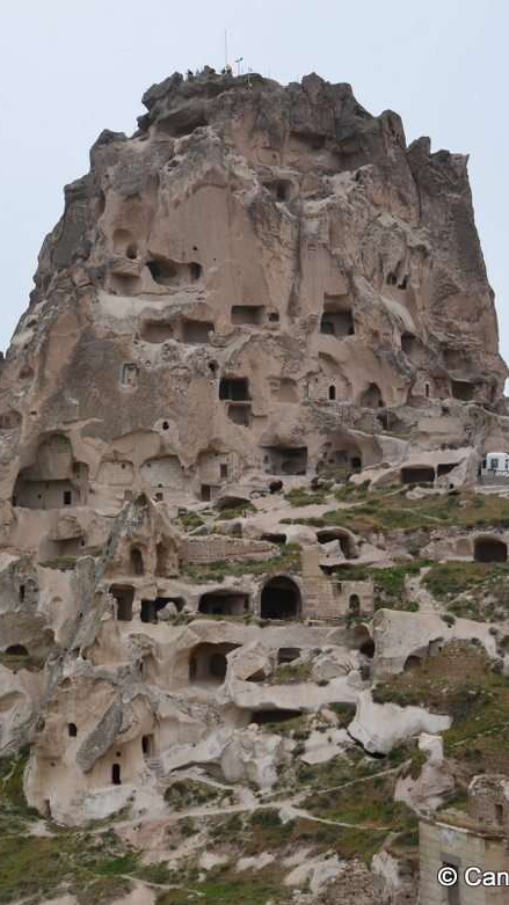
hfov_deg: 21.5
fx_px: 1272
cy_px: 459
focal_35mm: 53
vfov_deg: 39.2
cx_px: -44
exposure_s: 1/125
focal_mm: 22
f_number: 9
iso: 200
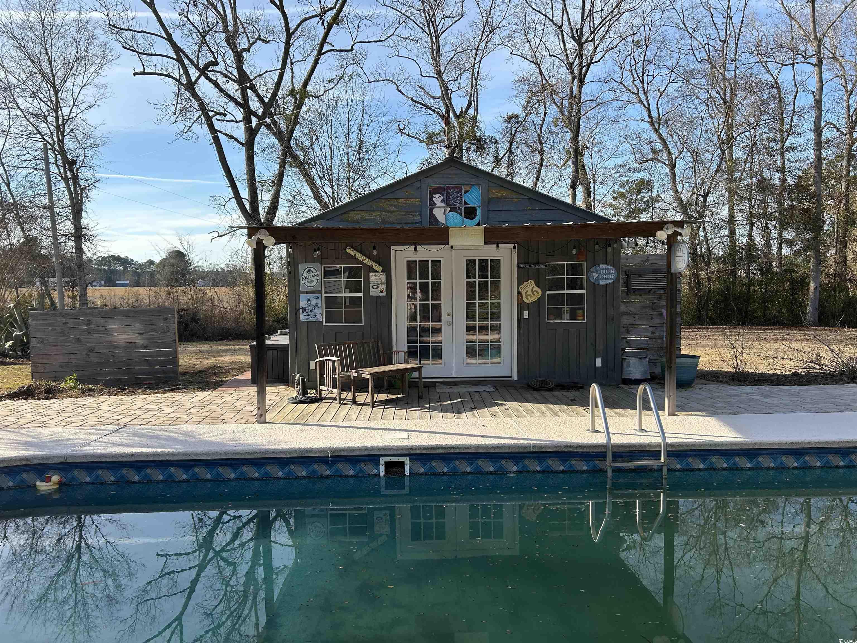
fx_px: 644
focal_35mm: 26
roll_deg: +0.9
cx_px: 428
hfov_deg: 67.3
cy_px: 322
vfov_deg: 53.1
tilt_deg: -3.4
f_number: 1.5
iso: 50
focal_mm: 5.7
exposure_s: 1/2165
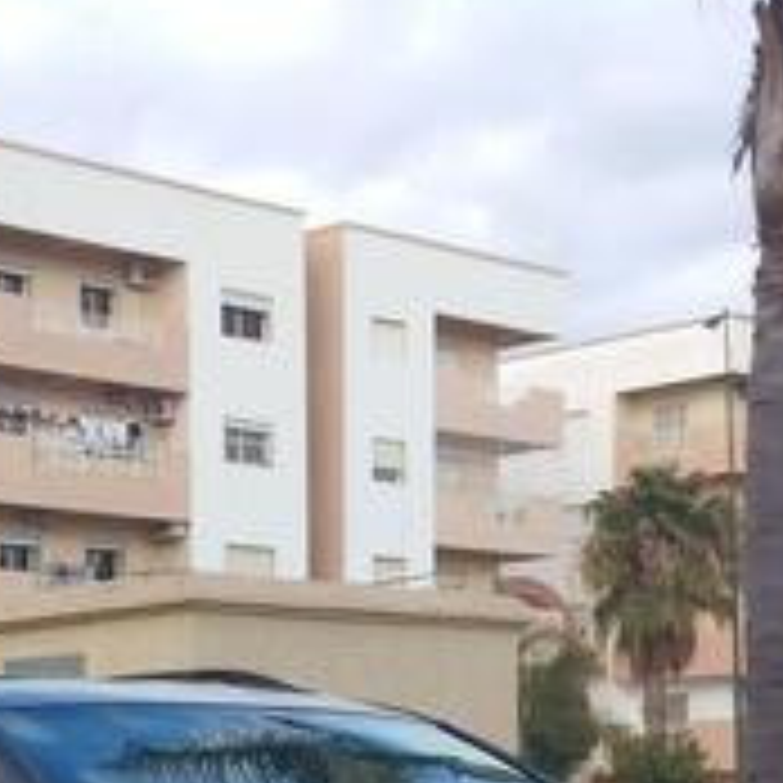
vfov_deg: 18.6
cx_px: 104
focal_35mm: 86
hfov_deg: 19.9
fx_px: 2201
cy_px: 1037
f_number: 1.8
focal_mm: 3.6
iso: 100
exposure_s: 1/436
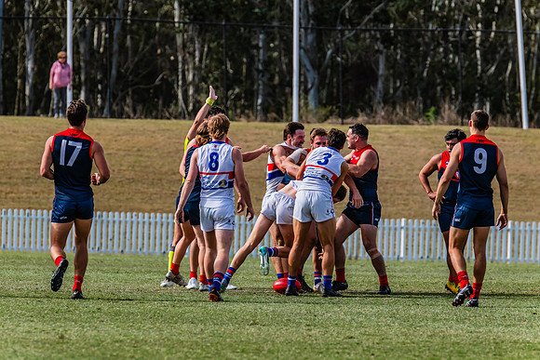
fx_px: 6480
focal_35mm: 432
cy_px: 182
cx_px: 265
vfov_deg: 3.2
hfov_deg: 4.8
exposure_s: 1/2000
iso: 800
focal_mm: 420
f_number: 8
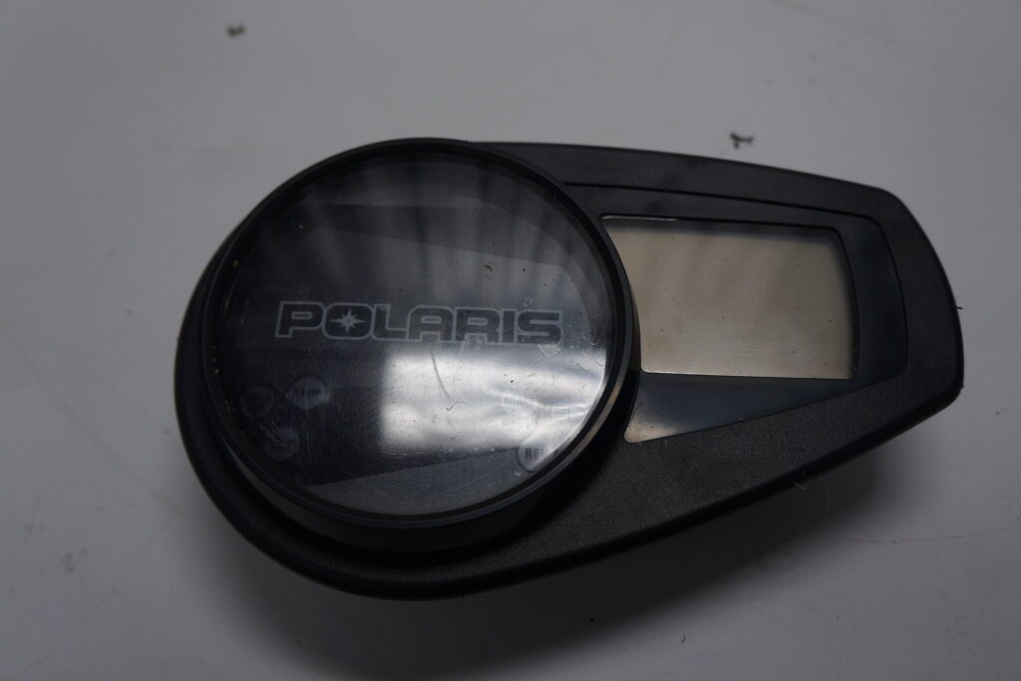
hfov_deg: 61.9
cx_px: 510
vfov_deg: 43.6
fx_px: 851
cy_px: 340
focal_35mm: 30
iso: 100
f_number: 4
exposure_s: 1/160
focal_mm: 20
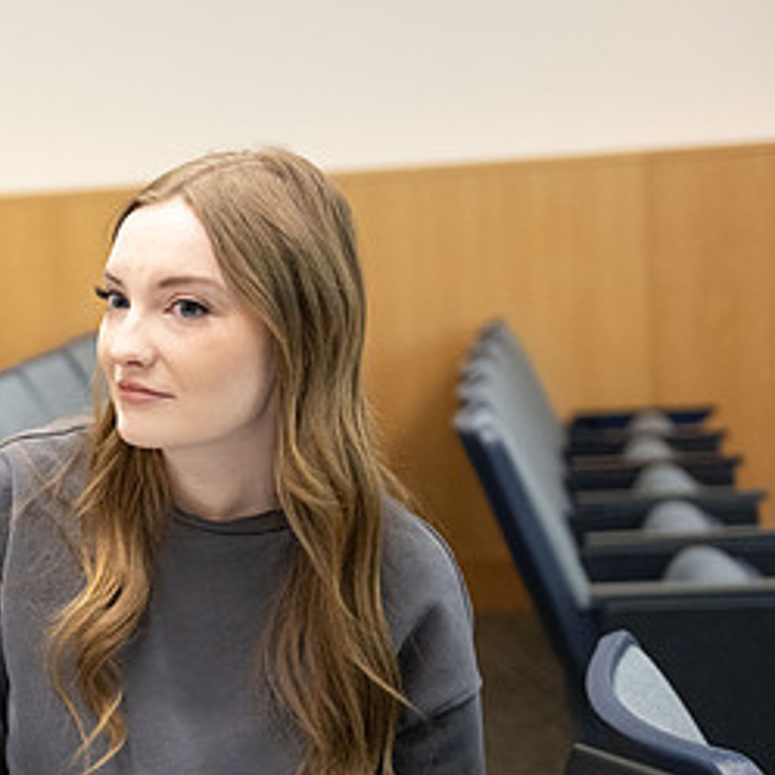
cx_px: -62
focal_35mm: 95
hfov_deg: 17.7
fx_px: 2406
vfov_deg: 18.2
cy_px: 571
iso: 3200
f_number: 2.8
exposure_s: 1/200
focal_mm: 48
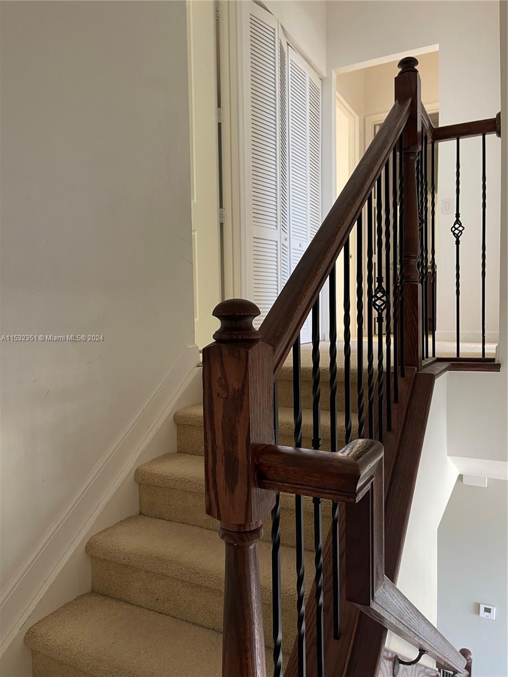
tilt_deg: -2.4
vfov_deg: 69.4
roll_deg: +1.2
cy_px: 338
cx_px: 254
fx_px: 489
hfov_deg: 54.9
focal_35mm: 25
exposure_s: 1/60
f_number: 1.6
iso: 125
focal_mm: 5.1
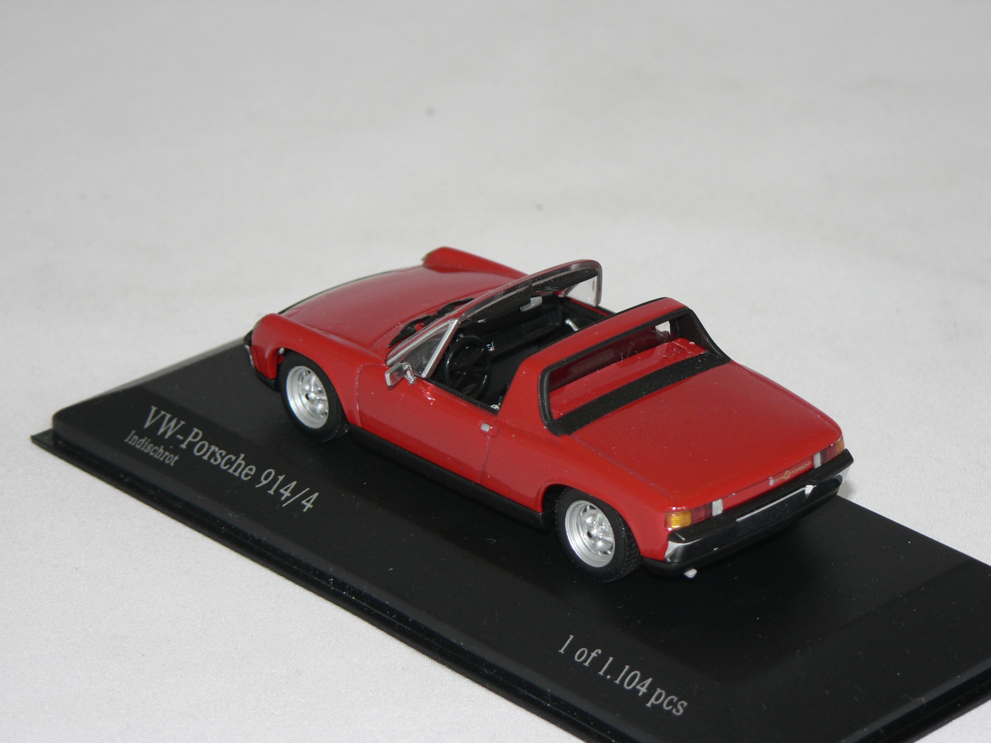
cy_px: 372
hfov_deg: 15.2
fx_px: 3722
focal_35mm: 130
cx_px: 496
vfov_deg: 11.4
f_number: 3.2
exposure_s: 1/60
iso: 80
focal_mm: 21.6
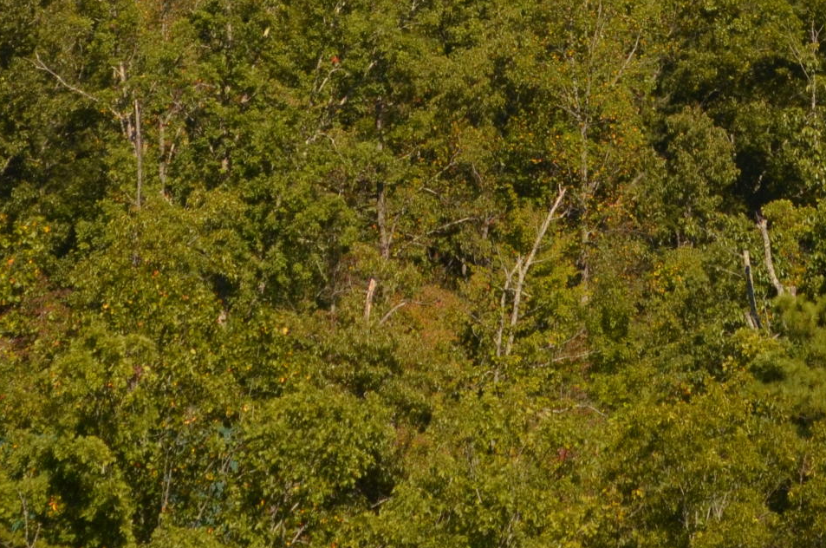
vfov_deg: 5.2
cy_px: -231
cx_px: 664
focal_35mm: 260
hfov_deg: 7.9
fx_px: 5946
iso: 400
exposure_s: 1/1600
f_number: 7.1
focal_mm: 55
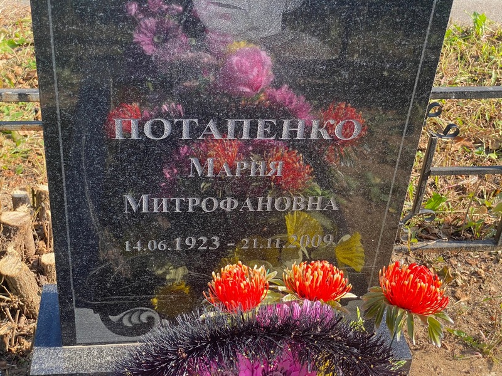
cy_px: 188
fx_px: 754
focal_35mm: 52
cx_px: 251
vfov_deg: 28.0
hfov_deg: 36.8
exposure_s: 1/428
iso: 20
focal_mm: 6
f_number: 2
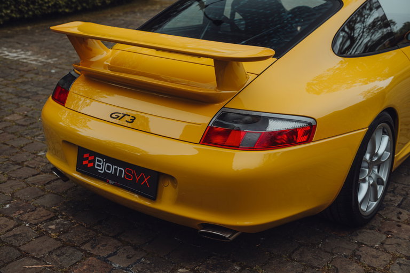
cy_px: 136
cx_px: 205
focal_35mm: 48
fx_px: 546
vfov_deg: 28.0
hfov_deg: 41.1
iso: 200
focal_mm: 48
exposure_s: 1/320
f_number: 4
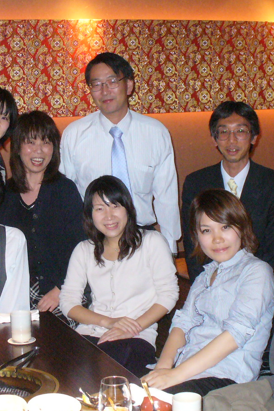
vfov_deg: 29.6
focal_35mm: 68
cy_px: 181
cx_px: 103
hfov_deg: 20.0
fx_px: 776
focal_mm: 6.1
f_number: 2.8
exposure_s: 1/60
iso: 400
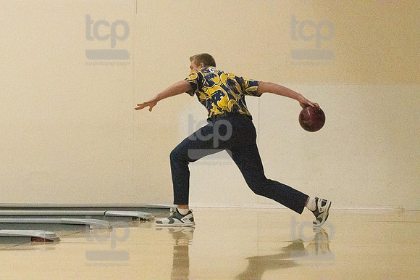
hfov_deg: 12.5
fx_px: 1924
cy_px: 140
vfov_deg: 8.3
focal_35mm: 165
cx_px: 210
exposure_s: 1/1250
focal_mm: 110
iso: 10000
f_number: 4.5
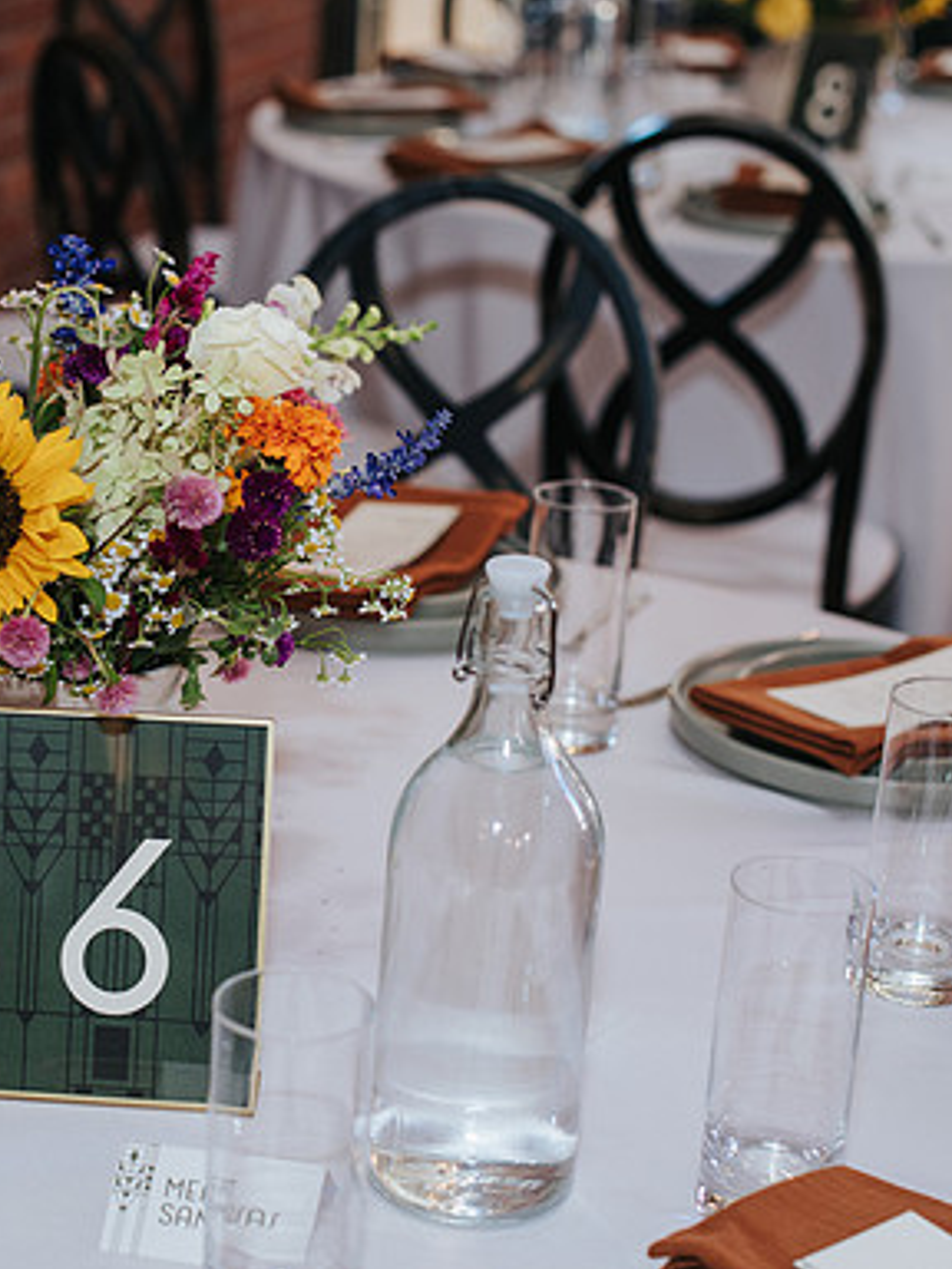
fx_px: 2824
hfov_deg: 18.9
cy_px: 597
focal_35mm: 77
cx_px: 139
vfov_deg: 25.3
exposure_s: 1/200
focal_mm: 50
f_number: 3.2
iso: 800
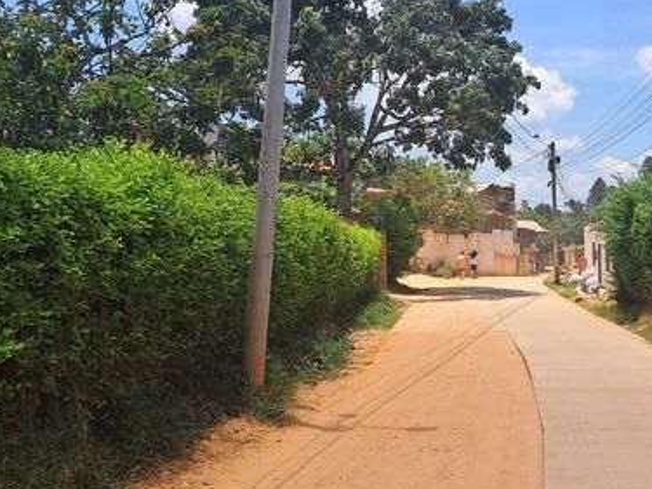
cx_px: 404
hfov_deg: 39.4
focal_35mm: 48
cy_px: 207
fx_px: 904
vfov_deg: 30.2
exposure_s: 1/672
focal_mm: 4
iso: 50
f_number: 1.8
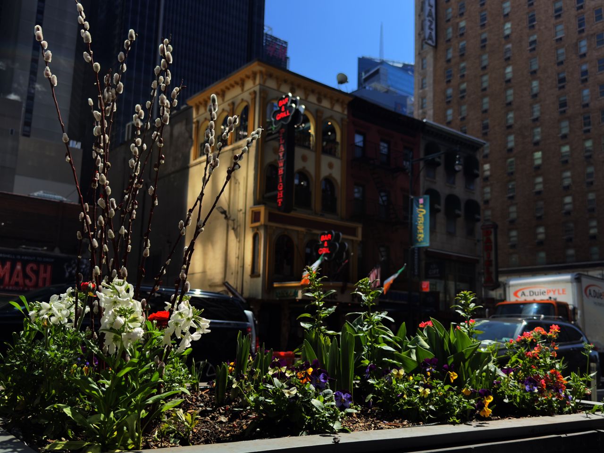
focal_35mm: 35
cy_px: 226
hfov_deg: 52.6
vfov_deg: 40.7
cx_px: 302
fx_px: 611
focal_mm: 6.76
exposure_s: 1/2597
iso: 64
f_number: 1.78
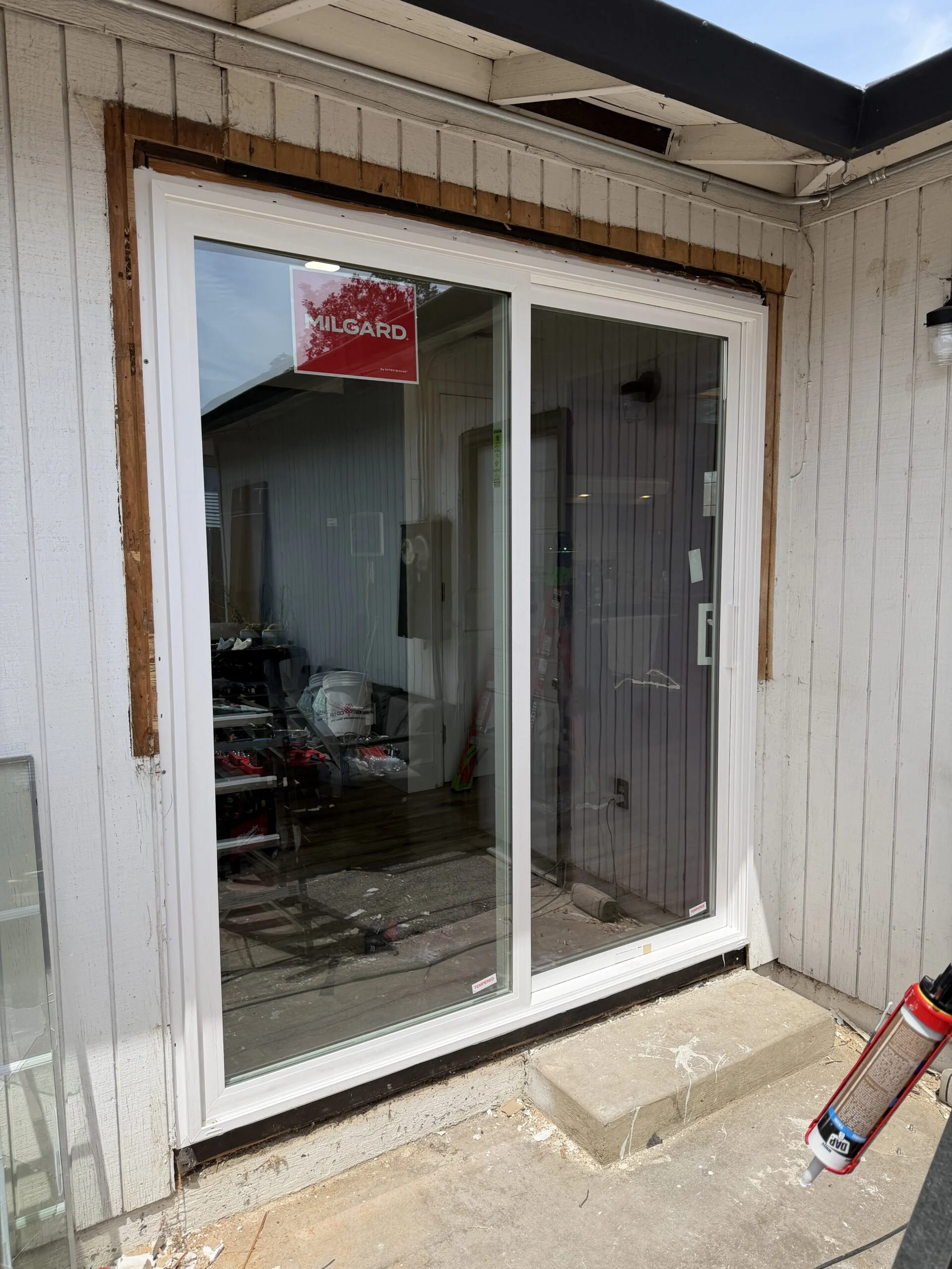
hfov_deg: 56.8
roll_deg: +1.5
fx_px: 880
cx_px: 476
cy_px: 634
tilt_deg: -6.1
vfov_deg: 71.6
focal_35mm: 24
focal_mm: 6.76
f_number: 1.78
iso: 100
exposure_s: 1/4405
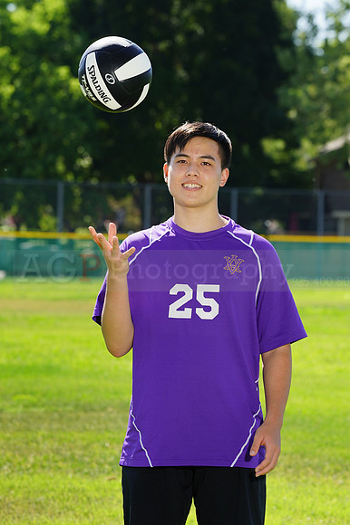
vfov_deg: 8.9
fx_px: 3387
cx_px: 175
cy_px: 262
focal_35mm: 232
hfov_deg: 5.9
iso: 200
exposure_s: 1/200
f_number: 11
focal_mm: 232
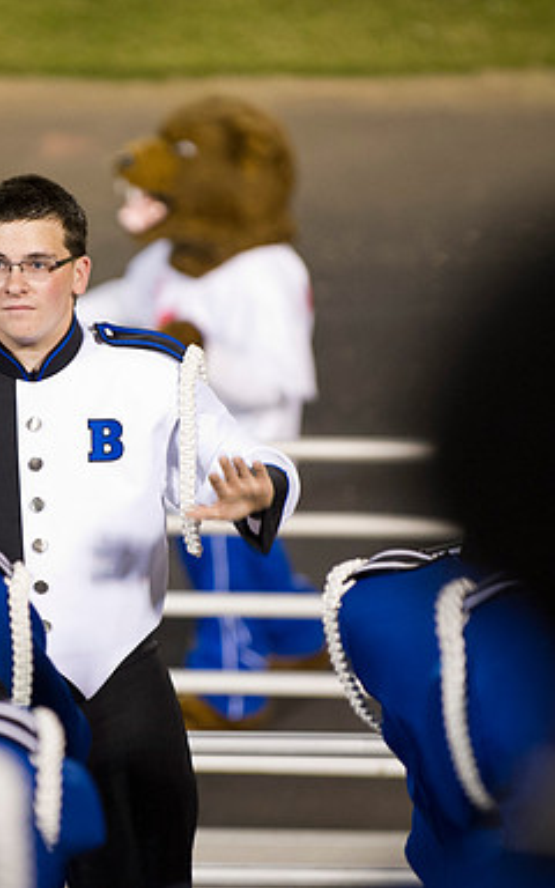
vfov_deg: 6.8
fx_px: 7454
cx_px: 23
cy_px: 444
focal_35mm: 308
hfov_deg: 4.3
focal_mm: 200
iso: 4000
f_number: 2.8
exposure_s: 1/125
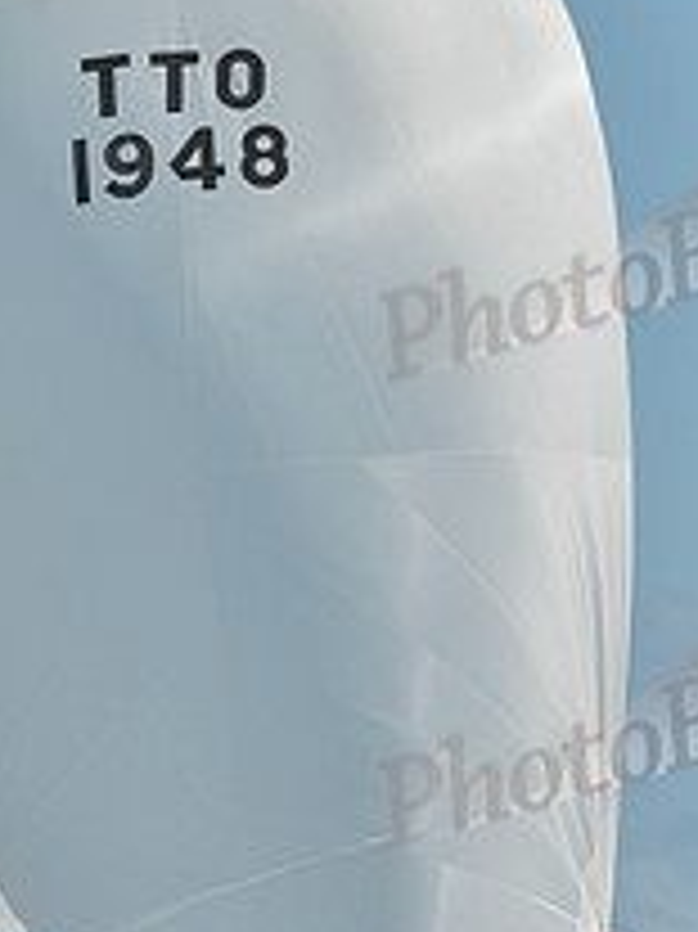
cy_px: 563
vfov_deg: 3.7
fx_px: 14533
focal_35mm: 540
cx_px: 146
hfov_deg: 2.8
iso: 280
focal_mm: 200
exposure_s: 1/1250
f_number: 8
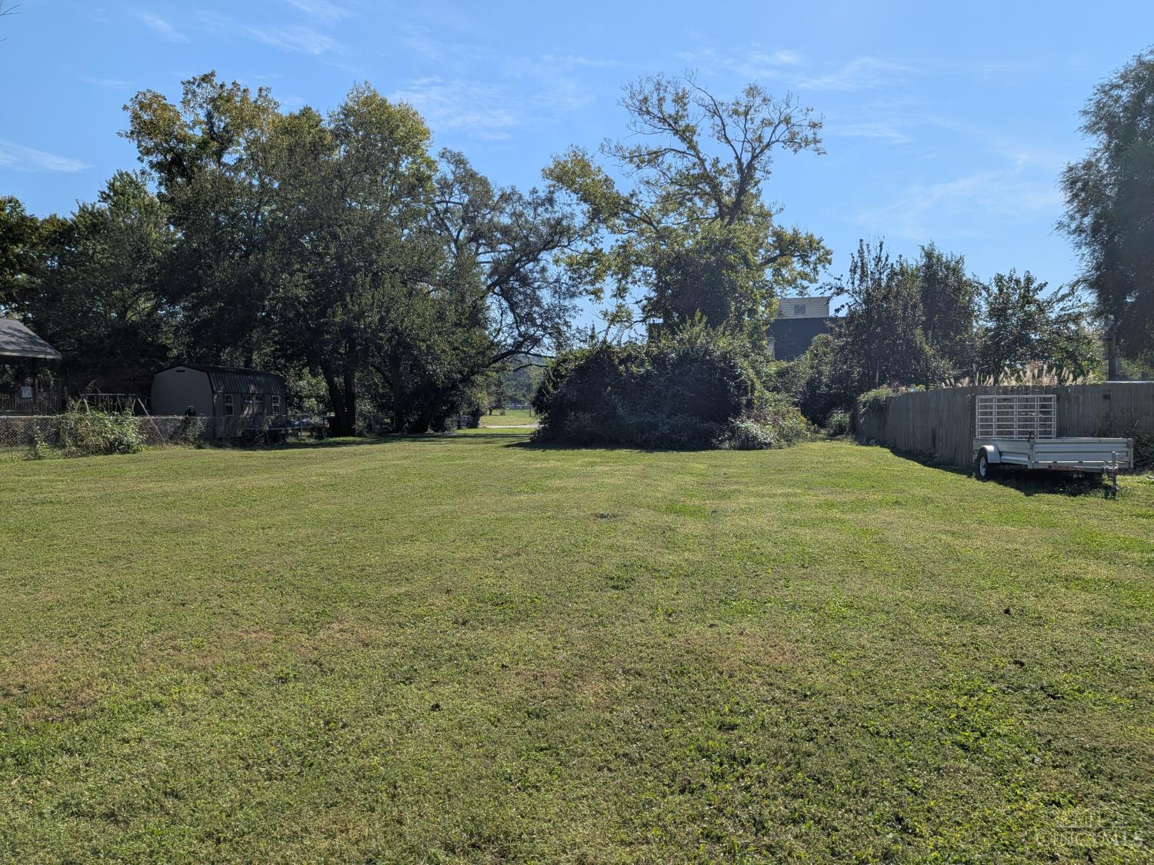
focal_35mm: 24
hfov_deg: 71.6
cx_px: 577
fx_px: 800
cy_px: 432
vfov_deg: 56.8
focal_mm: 4.53
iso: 28
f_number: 1.7
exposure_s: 1/2551
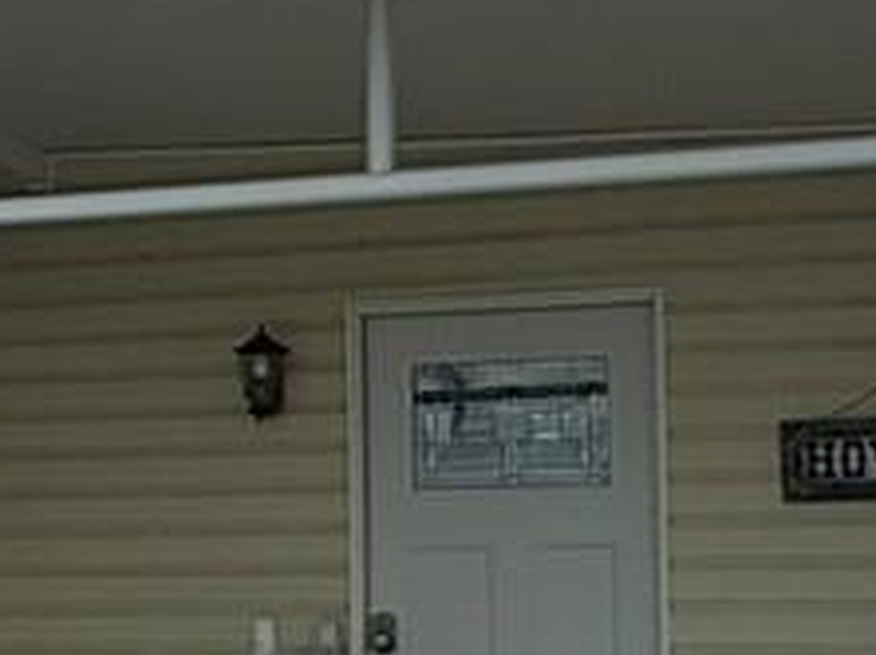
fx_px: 2553
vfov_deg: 14.6
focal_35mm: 101
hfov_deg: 18.6
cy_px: 446
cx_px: -114
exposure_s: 1/2165
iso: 50
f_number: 2.2
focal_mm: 2.22
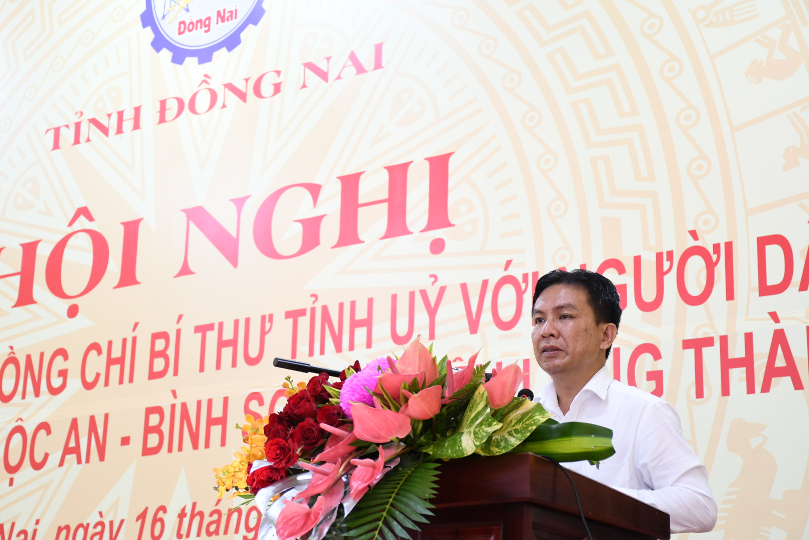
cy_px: 270
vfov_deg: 18.9
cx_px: 404
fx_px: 1618
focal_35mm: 72
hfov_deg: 28.1
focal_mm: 48
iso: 1250
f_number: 5
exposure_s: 1/40
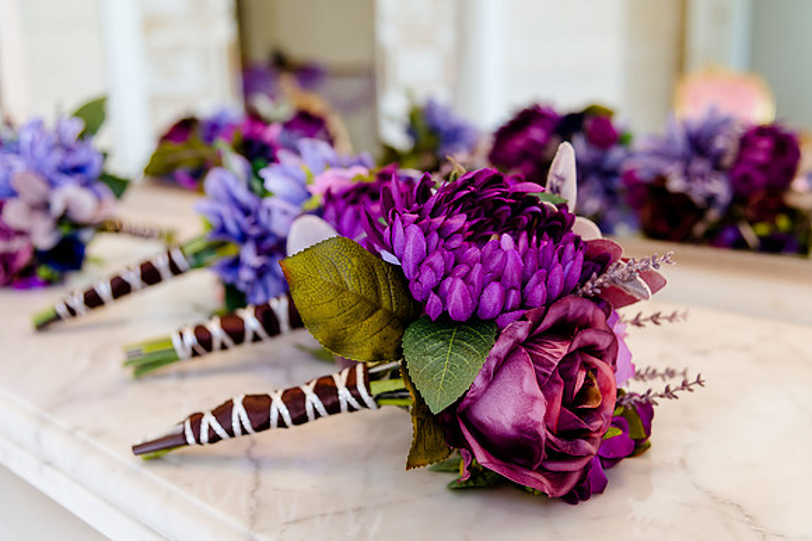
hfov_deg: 47.8
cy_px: 266
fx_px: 916
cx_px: 412
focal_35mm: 41
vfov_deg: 32.9
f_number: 4
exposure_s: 1/200
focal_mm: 40
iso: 800
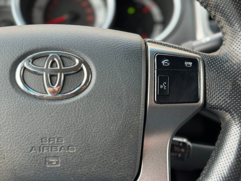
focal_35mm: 48
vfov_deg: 30.3
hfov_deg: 39.7
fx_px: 334
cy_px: 90
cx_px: 120
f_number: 1.78
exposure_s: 1/151
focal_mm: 6.76
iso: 160
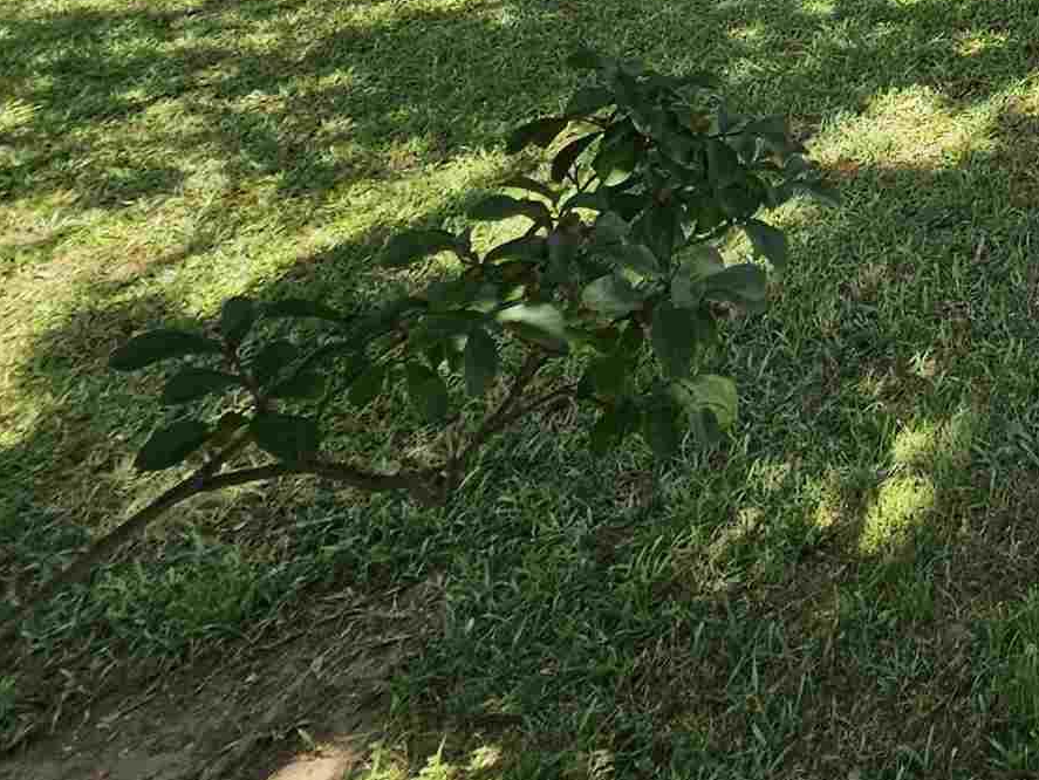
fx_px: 1351
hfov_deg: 27.1
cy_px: -542
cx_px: 1608
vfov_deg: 22.5
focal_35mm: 45
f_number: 2.2
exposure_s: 1/781
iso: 50
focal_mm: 2.2
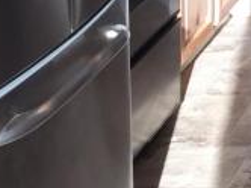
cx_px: 558
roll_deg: +0.6
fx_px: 1296
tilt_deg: -4.7
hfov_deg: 10.0
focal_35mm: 179
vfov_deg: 7.7
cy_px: -270
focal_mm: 4.15
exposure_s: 1/120
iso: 32
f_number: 2.2
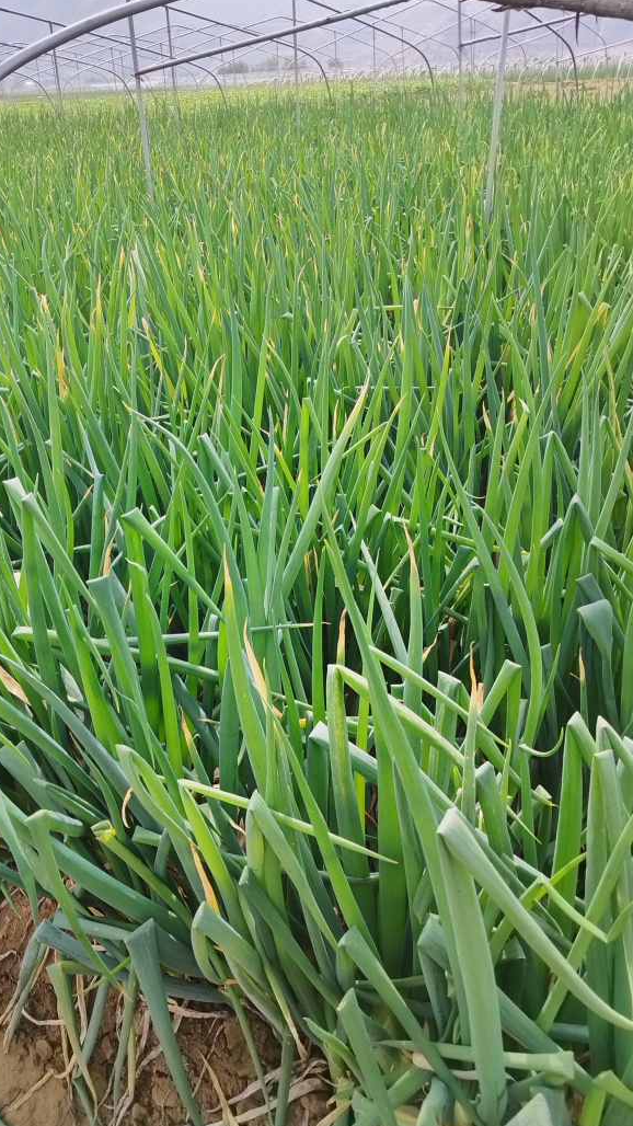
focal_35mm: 26
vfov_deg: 71.9
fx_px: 776
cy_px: 561
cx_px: 230
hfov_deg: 43.9
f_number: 1.9
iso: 100
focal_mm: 5.52
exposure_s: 1/237
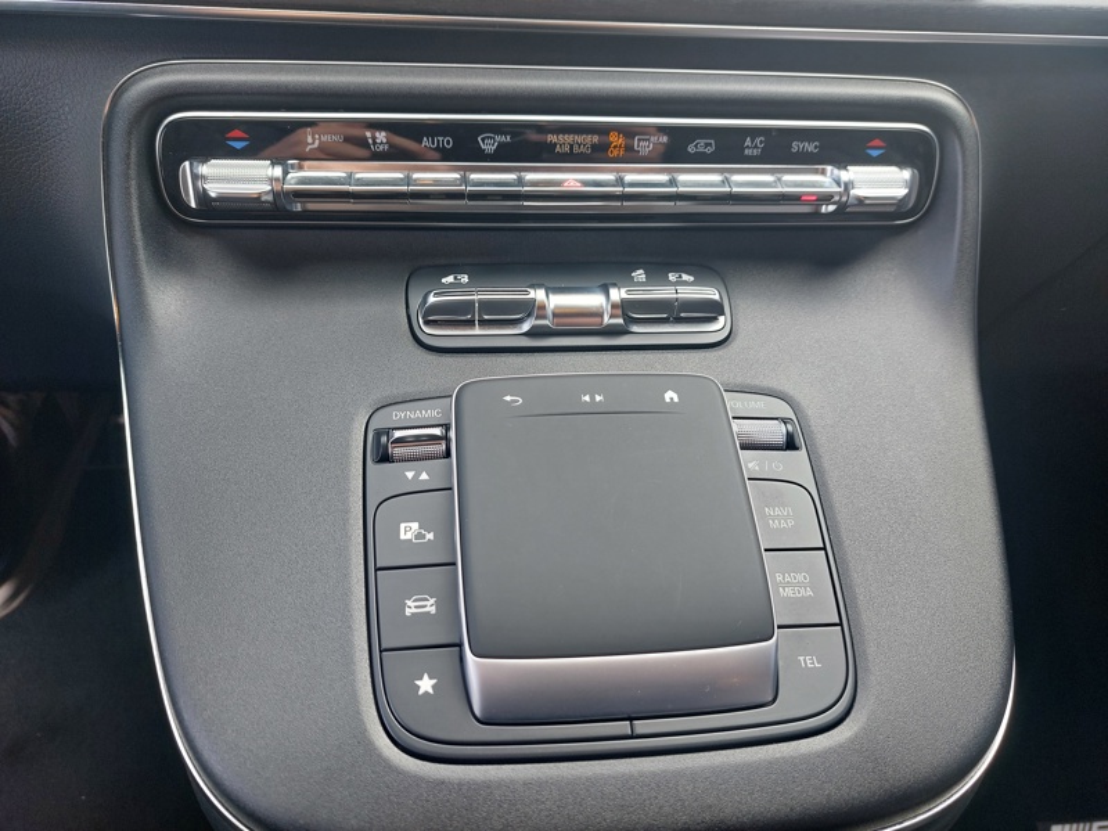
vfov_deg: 54.9
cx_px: 554
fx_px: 800
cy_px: 416
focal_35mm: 25
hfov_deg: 69.4
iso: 40
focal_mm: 5.23
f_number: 1.8
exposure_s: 1/50
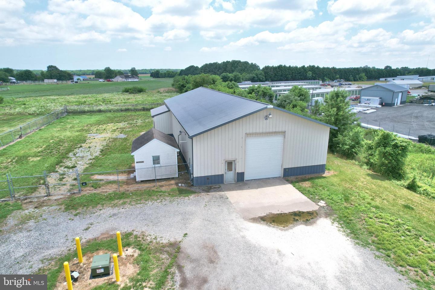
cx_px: 218
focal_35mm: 22
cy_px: 145
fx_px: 266
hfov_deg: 78.6
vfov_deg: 57.2
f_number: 2.8
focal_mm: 8.38
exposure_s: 1/1250
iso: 100
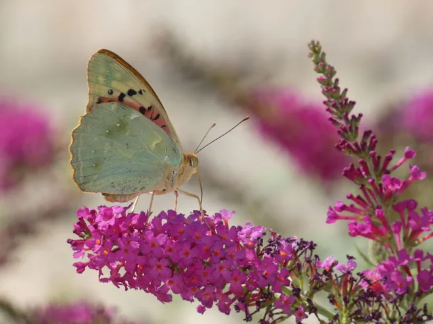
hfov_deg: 2.2
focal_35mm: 917
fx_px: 11470
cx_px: 216
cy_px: 162
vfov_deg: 1.6
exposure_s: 1/320
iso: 80
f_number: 5.6
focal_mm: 164.2
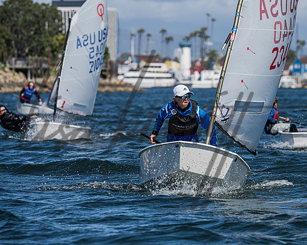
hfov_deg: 6.3
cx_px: 162
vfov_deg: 5.1
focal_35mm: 306
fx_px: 2780
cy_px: 122
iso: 320
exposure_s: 1/1250
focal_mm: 270
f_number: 9
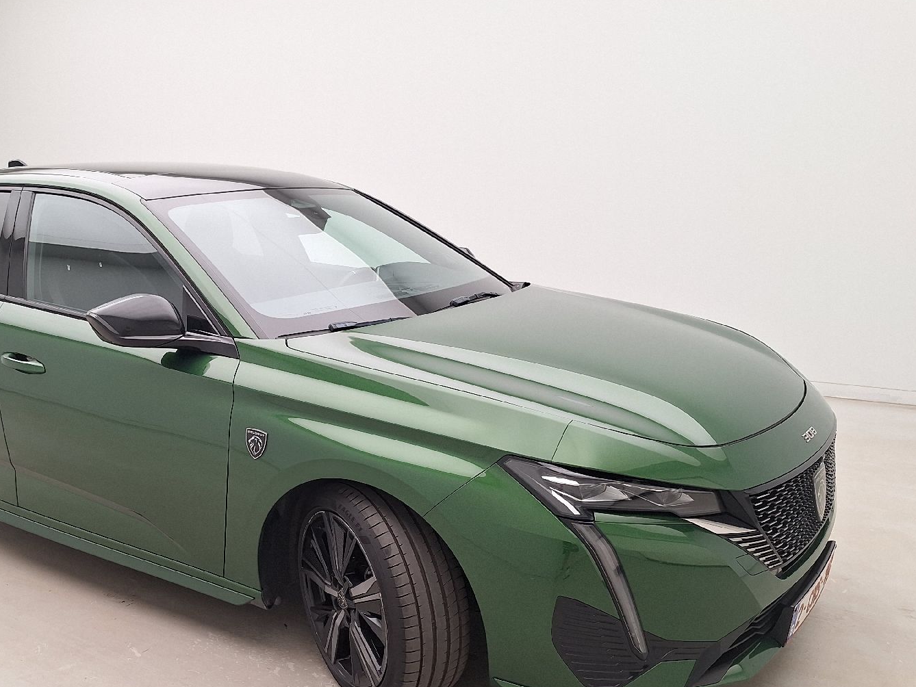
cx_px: 333
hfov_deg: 54.6
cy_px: 473
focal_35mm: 33
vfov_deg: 42.2
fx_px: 873
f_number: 1.8
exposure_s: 1/100
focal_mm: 5.54
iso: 64
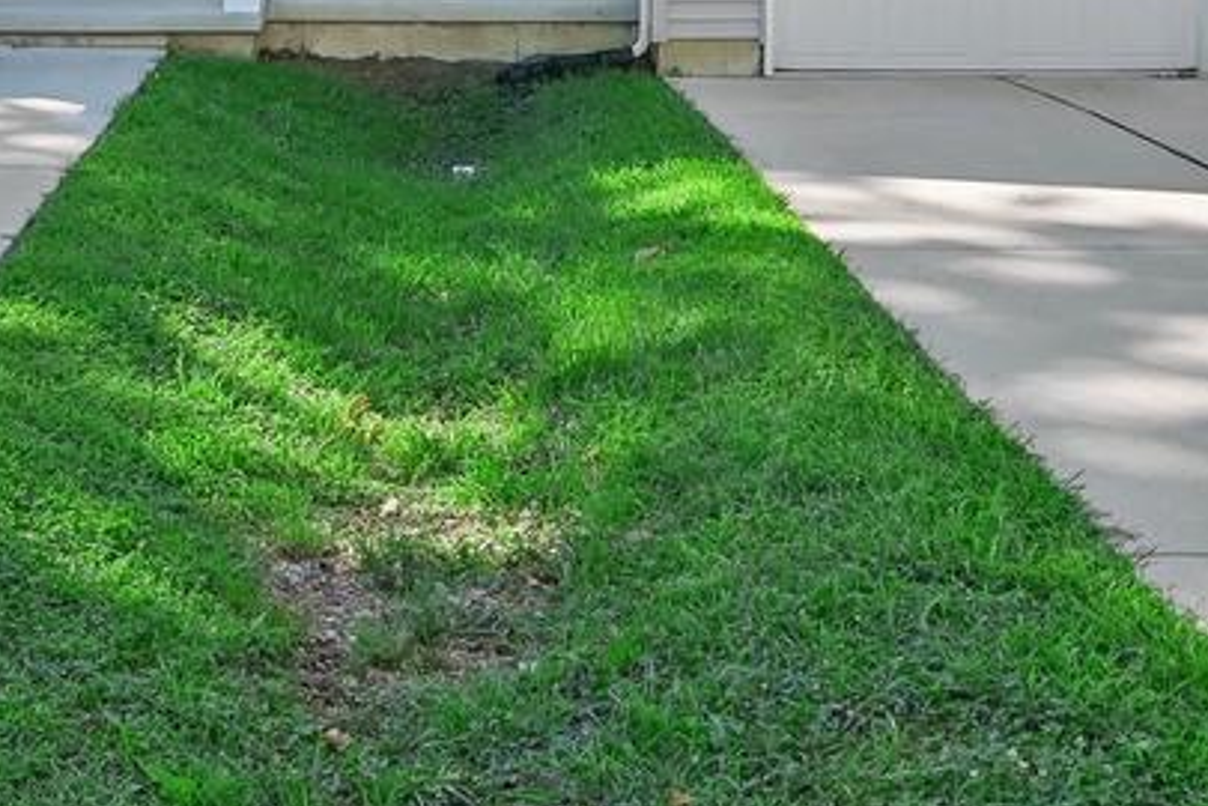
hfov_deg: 31.2
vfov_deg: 19.4
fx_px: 2147
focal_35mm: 64
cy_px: -272
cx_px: 418
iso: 400
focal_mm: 18
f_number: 11
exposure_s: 1/200
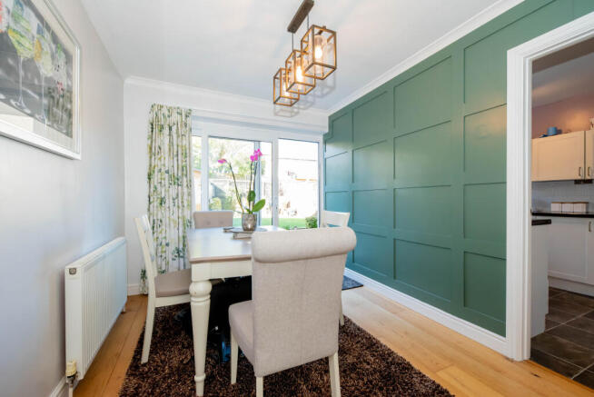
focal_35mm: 15
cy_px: 198
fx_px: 248
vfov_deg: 77.4
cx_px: 297
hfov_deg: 100.4
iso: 2500
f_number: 7.1
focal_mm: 15
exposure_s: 1/125
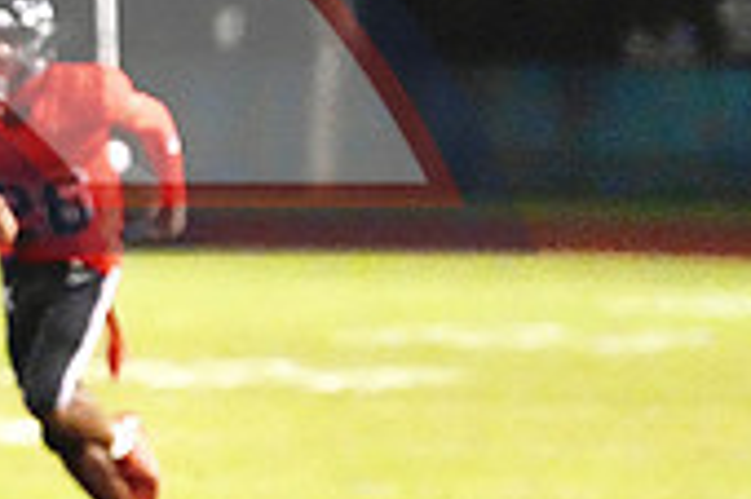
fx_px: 10254
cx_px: -433
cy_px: 431
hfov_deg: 4.2
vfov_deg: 2.8
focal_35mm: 492
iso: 40000
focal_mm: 144
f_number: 4
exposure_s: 1/1000
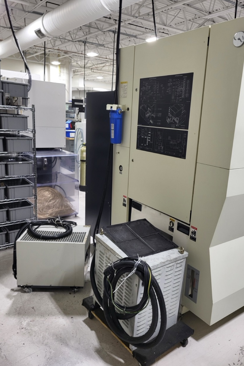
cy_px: 184
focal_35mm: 28
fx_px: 285
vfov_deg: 65.5
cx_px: 140
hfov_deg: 46.3
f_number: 1.8
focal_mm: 5.4
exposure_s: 1/120
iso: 250
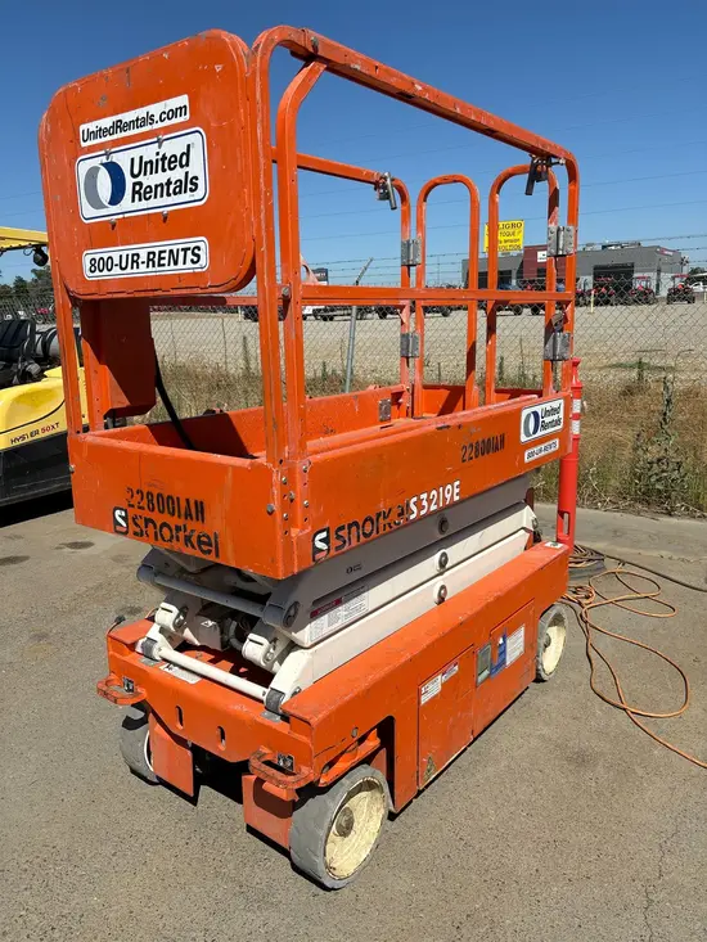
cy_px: 471
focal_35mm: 26
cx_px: 354
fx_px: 708
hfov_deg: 53.1
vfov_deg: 67.3
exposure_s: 1/4630
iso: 50
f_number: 1.6
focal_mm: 5.96
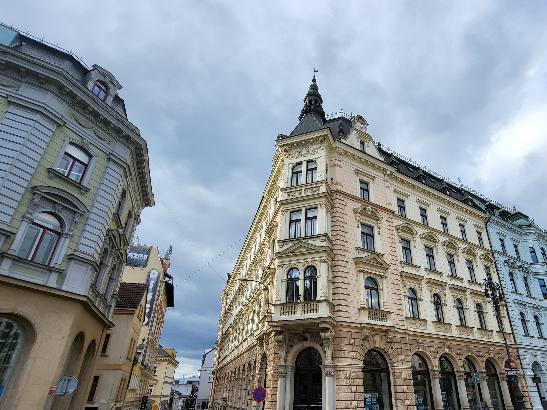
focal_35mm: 19
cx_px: 323
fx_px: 300
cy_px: 246
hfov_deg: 83.8
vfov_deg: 68.0
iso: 32
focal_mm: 1.74
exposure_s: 1/496
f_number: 2.2
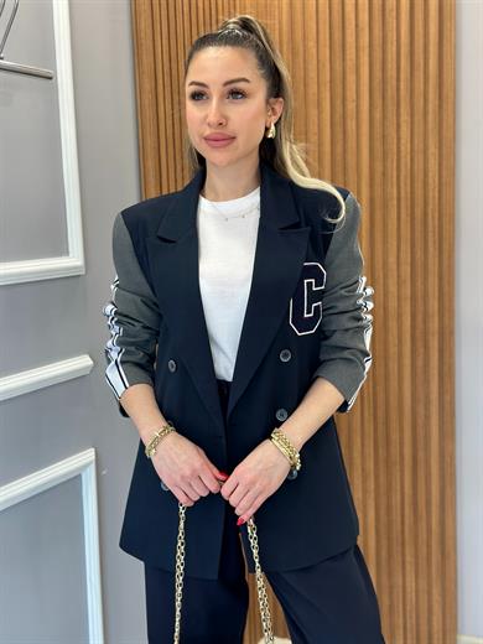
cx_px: 242
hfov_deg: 30.3
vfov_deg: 39.7
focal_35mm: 48
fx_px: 893
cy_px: 322
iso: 125
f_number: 1.78
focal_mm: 6.86
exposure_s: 1/71
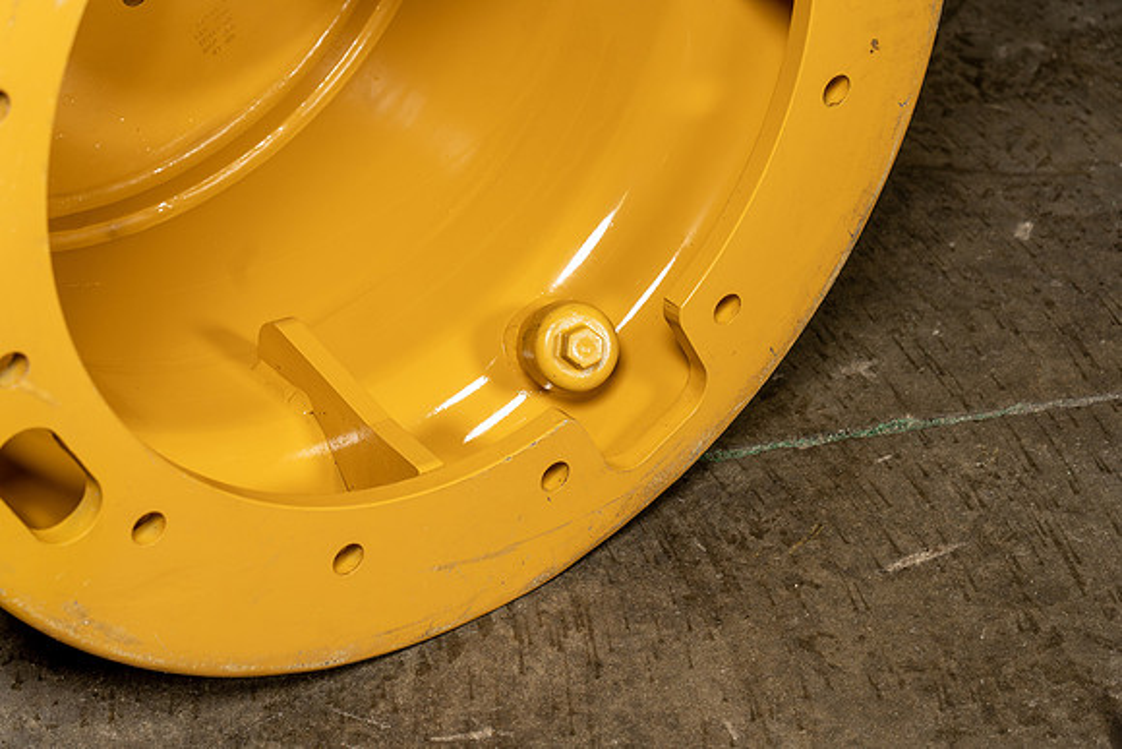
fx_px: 2961
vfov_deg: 14.4
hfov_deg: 21.5
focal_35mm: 95
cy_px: 374
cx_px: 561
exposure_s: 1/125
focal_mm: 95
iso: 800
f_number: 5.6
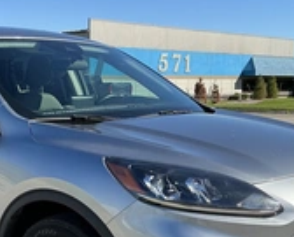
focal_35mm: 65
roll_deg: -0.4
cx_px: 108
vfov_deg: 23.3
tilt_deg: -6.4
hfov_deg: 29.0
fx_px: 567
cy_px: 181
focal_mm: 3
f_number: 1.8
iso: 25
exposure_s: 1/1279
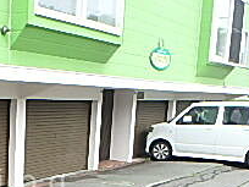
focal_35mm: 66
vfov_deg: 21.5
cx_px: -12
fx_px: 475
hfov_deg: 27.3
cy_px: 183
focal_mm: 3.7
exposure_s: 1/60
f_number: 3.5
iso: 160
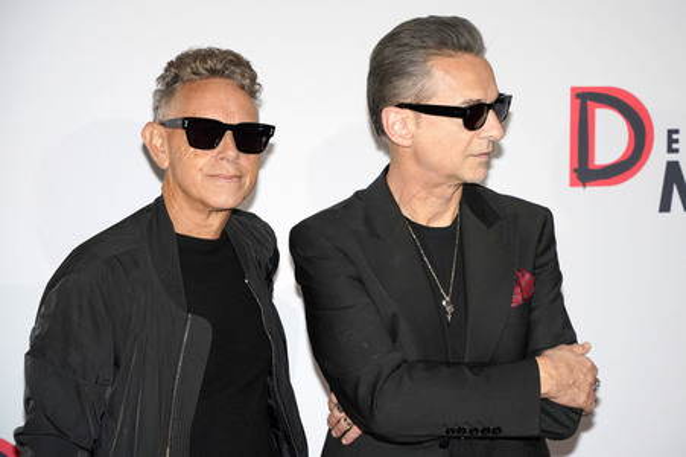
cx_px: 343
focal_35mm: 94
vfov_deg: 14.5
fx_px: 1790
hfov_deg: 21.7
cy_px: 228
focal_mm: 94
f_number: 5.6
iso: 640
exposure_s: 1/100
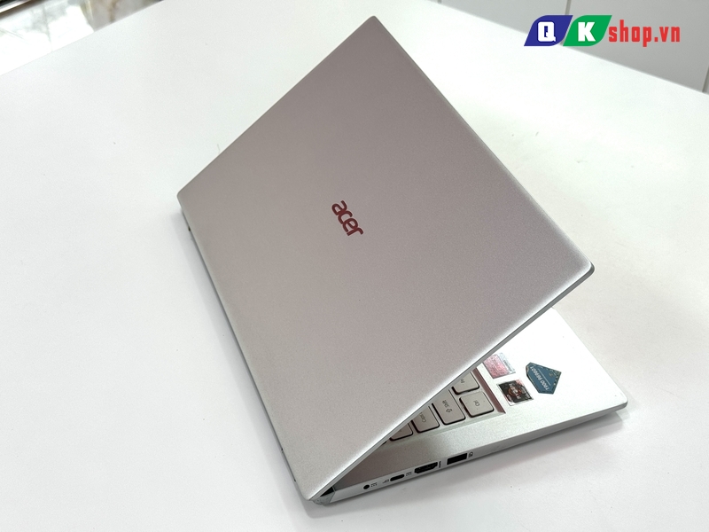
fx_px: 983
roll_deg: +0.7
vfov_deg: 30.3
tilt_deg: -39.5
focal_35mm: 48
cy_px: 266
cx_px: 354
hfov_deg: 39.7
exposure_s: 1/140
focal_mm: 6.76
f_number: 1.78
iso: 50
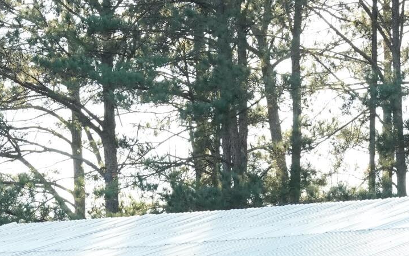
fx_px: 2375
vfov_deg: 6.0
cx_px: 338
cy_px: 497
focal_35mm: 213
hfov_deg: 9.8
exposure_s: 1/320
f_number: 8
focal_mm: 50
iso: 1600
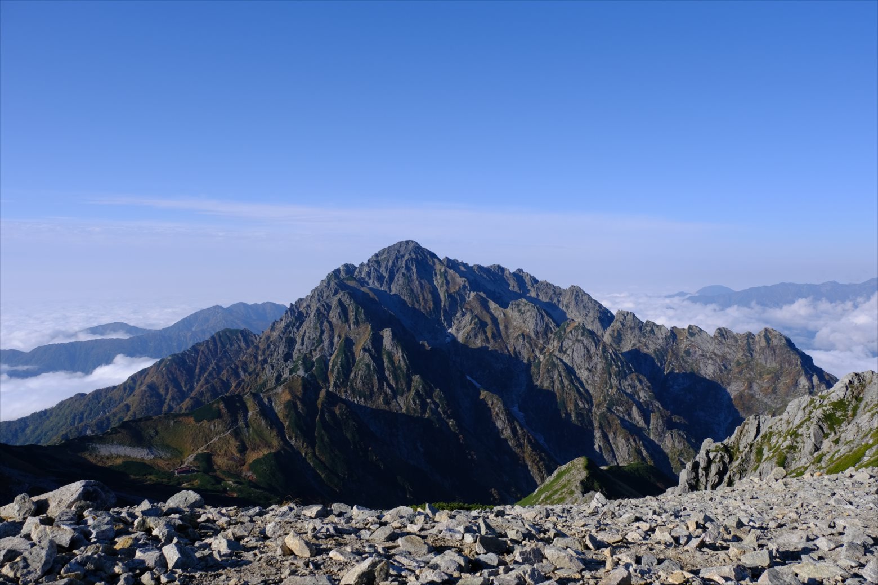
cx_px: 439
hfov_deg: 61.9
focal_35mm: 30
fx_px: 732
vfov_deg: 43.6
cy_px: 292
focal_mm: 20.1
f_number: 8
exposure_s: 1/400
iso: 160
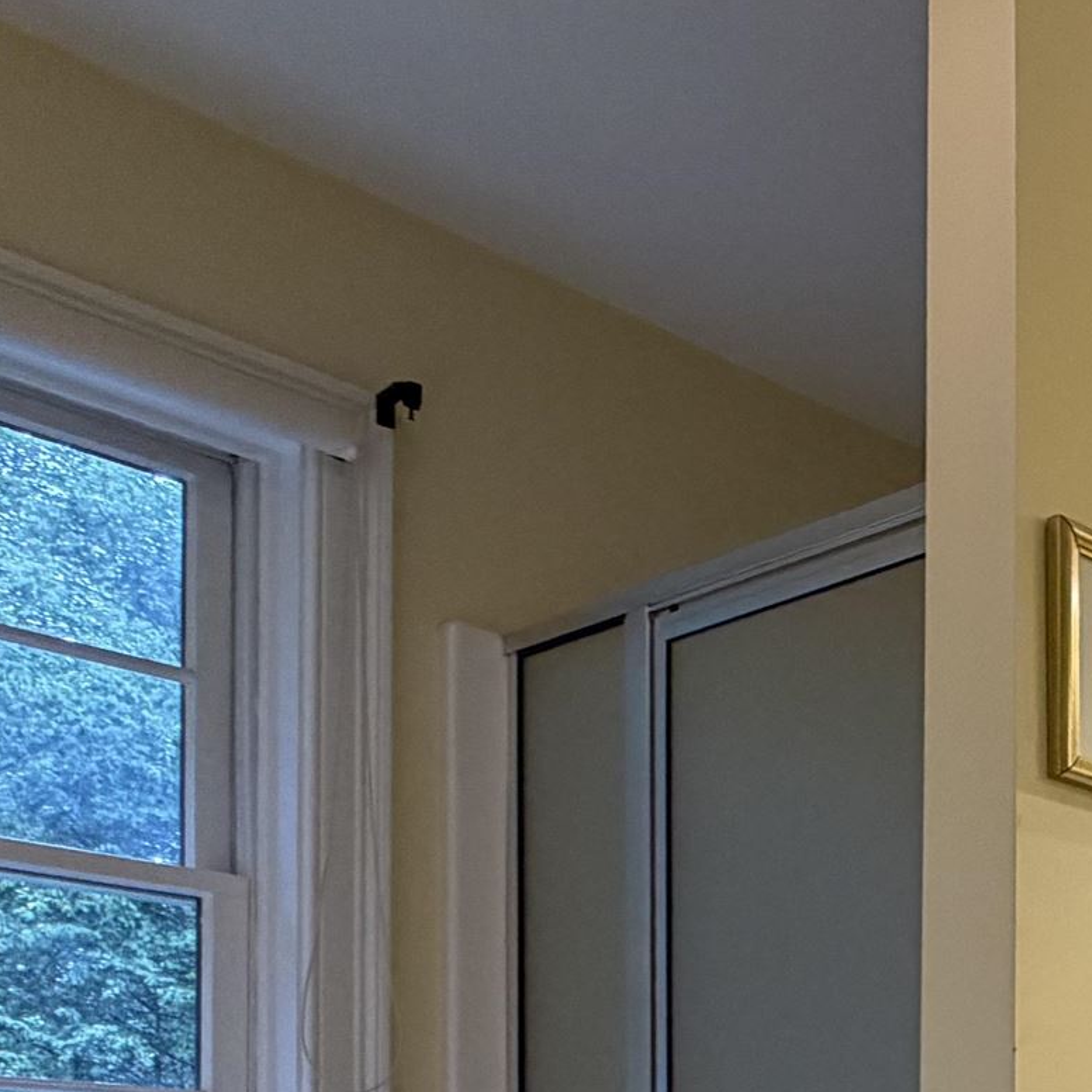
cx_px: 1752
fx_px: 1749
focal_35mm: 49
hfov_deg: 24.4
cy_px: 1255
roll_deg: +0.8
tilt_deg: +1.4
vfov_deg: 30.3
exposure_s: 1/120
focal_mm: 2.22
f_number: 2.2
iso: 200
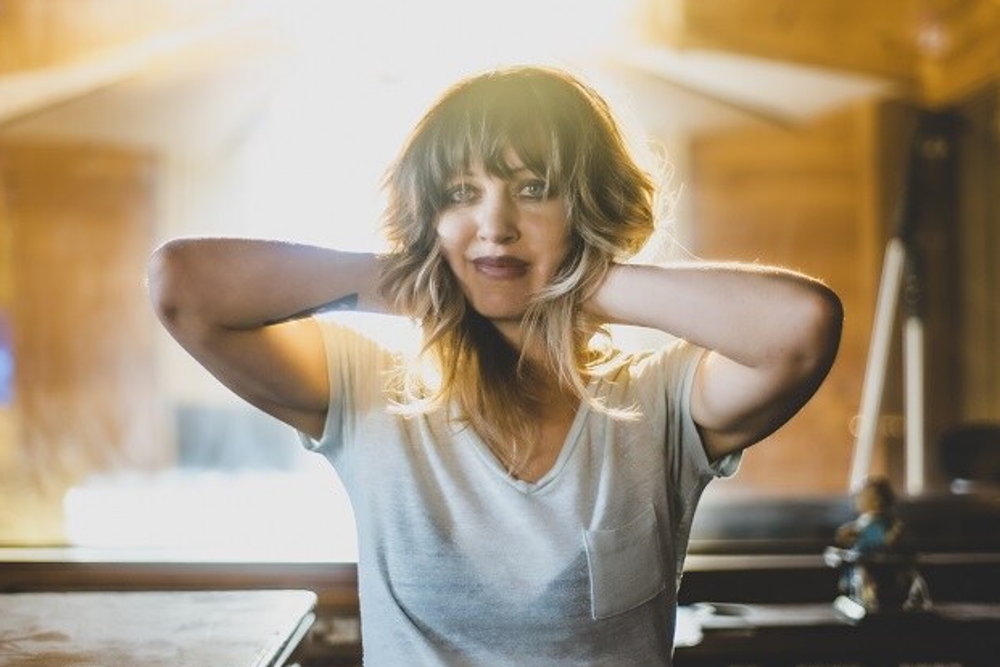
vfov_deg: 23.4
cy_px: 314
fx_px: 1611
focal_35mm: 58
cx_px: 459
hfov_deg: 34.5
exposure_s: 1/500
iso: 800
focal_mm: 50
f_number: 1.4
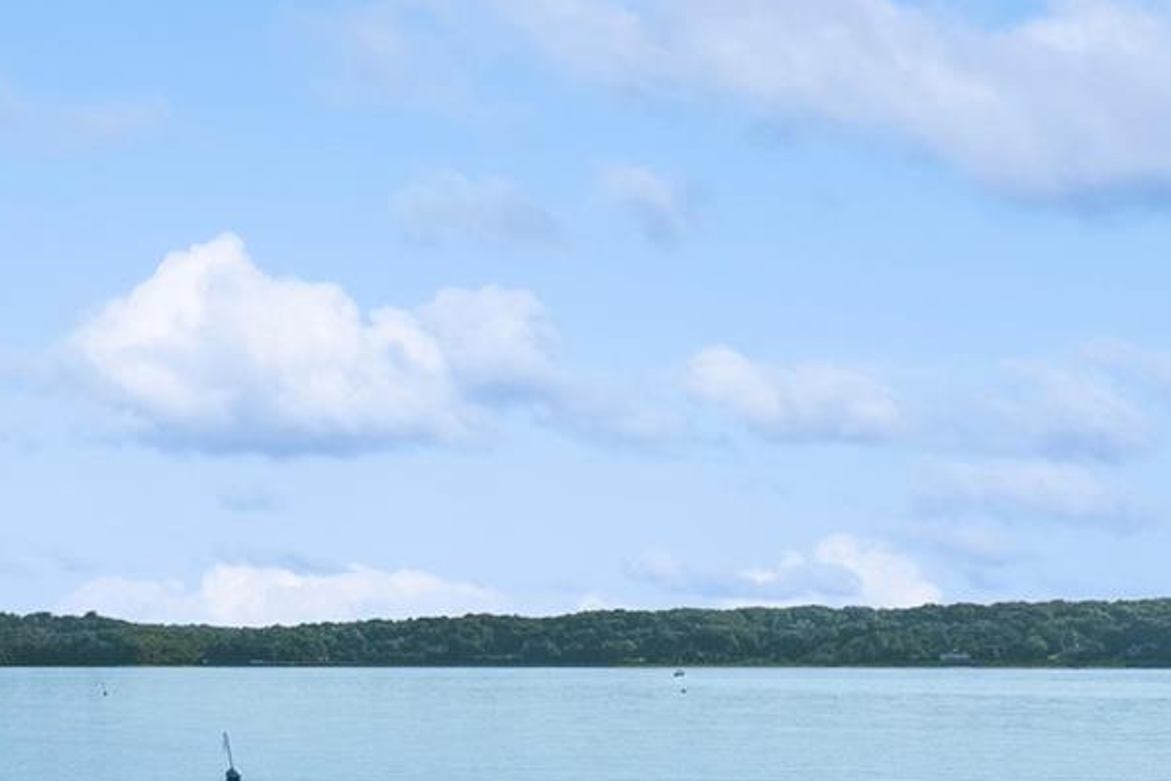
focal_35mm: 72
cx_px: -710
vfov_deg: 18.9
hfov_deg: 21.9
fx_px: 2342
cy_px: 450
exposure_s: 1/2500
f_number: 8
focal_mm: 14
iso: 400
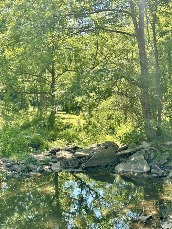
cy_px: 114
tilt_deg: -3.2
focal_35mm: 48
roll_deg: +1.2
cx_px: 86
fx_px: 318
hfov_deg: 30.3
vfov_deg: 39.7
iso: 64
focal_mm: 6.86
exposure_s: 1/944
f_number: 1.78
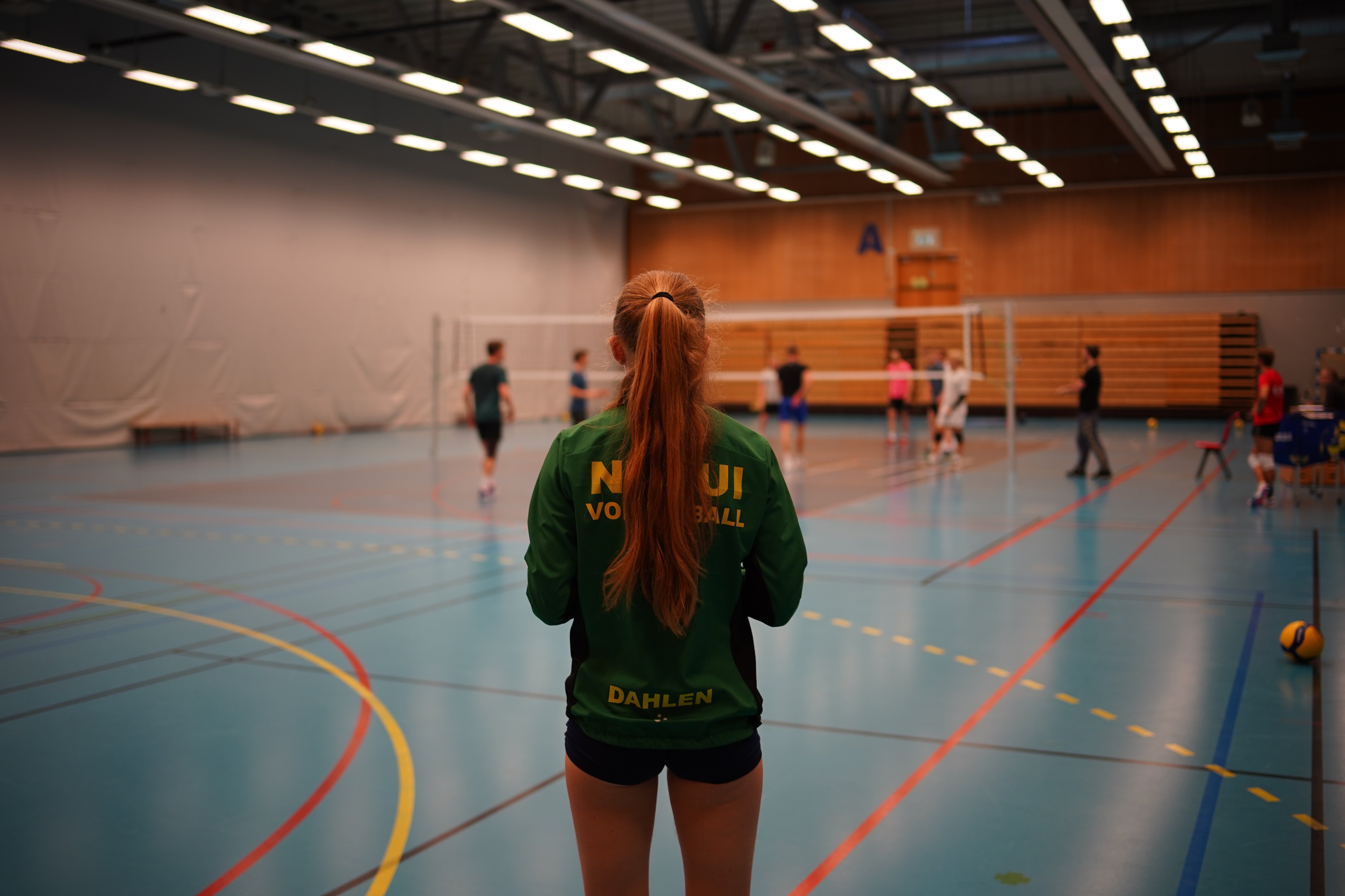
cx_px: 672
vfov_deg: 37.9
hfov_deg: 54.4
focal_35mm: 35
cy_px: 448
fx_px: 1308
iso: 320
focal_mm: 35
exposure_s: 1/160
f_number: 1.8
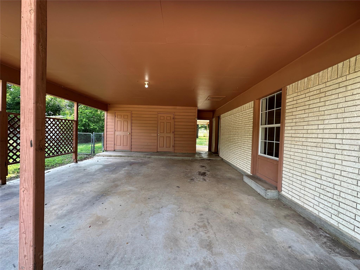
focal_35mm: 14
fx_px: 146
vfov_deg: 85.7
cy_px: 135
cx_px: 180
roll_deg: -1.6
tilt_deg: -0.2
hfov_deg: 102.1
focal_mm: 2.22
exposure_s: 1/99
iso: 40
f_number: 2.2
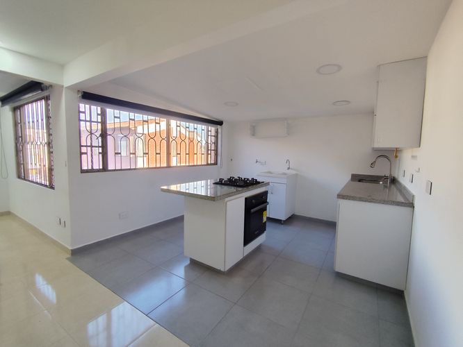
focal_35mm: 16
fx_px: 214
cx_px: 232
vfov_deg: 78.1
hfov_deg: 94.5
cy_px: 174
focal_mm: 1.65
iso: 50
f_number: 2.2
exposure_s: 1/120
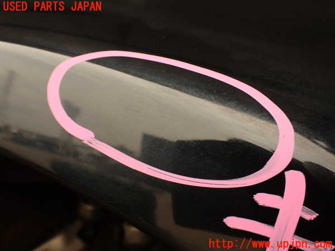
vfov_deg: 44.2
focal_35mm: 32
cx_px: 168
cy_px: 126
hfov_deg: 56.8
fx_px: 310
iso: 100
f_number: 3.2
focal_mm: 5.79
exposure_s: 1/320
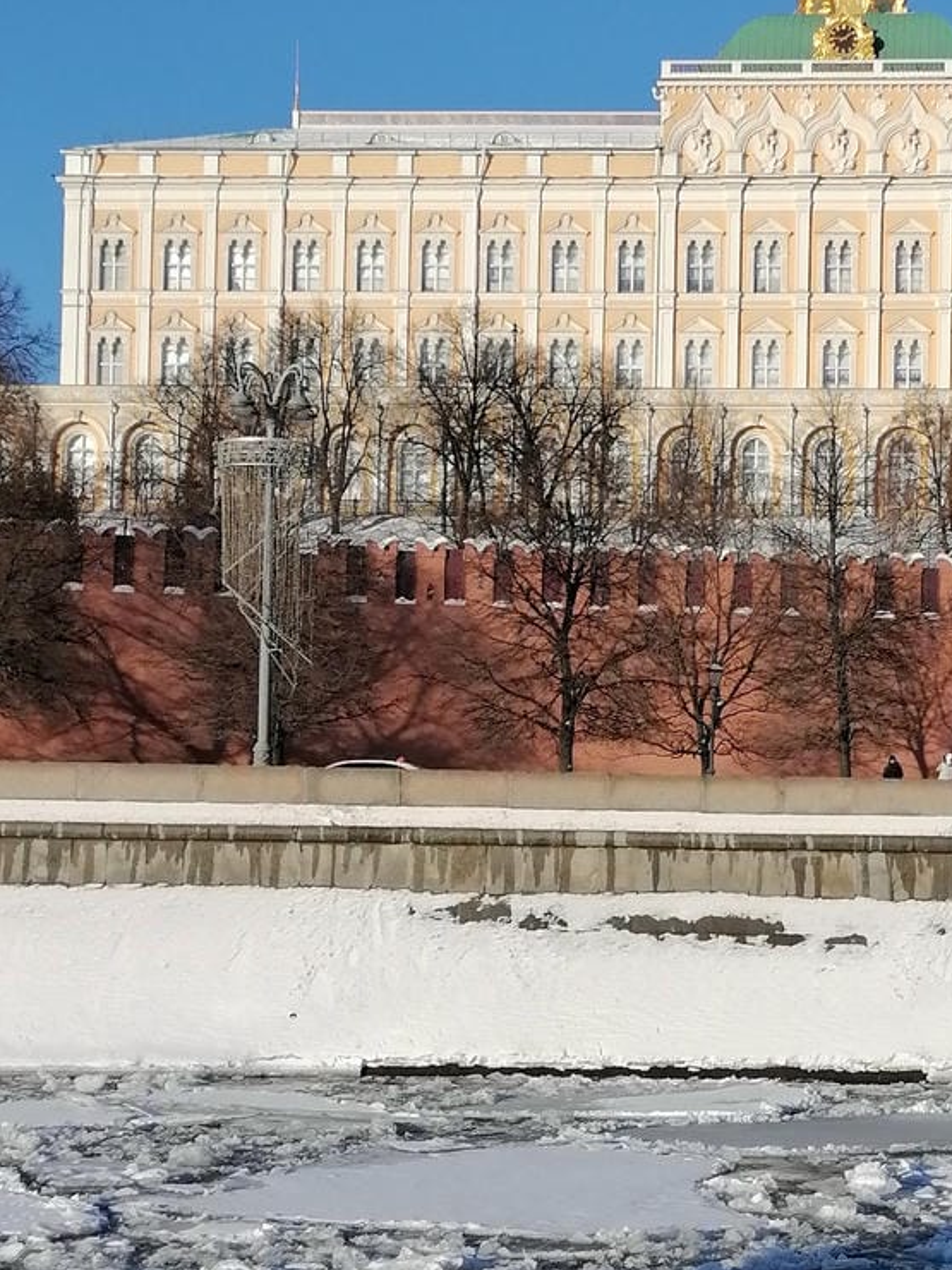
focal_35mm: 72
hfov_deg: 20.1
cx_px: 842
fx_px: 2640
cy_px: 726
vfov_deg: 27.0
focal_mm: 5.4
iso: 50
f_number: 1.8
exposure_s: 1/2123
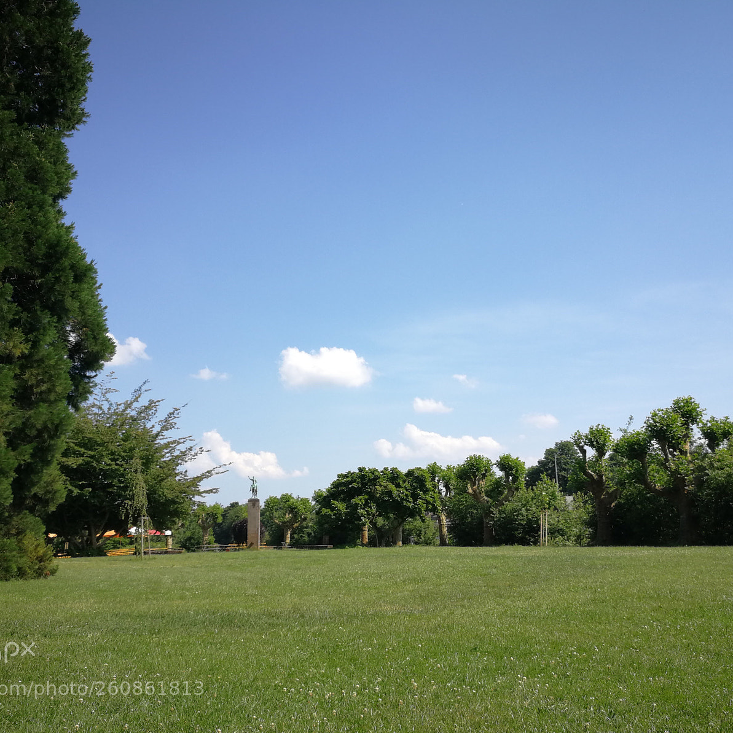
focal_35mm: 32
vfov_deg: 51.1
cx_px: 374
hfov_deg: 51.1
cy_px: 368
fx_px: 767
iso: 50
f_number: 2.2
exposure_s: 1/868
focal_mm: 3.95
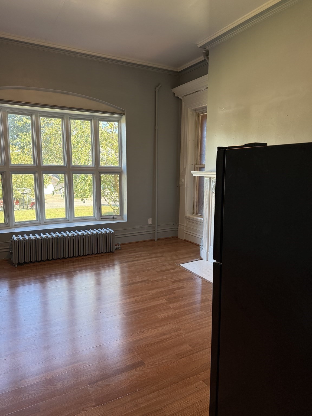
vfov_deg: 71.6
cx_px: 156
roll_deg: -0.4
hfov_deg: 56.8
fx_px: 288
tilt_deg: -7.9
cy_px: 208
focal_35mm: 24
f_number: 1.78
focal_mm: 6.76
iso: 200
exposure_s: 1/188
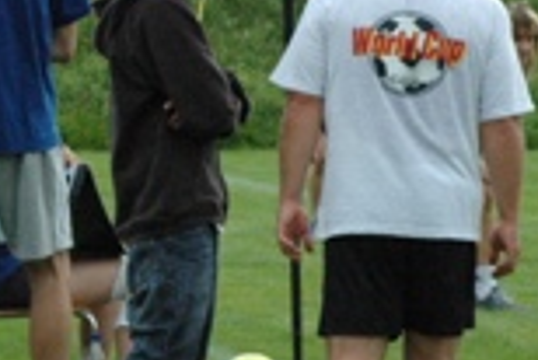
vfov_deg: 4.6
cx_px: -224
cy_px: 82
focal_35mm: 298
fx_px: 4458
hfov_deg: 6.8
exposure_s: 1/500
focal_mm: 48
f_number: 11
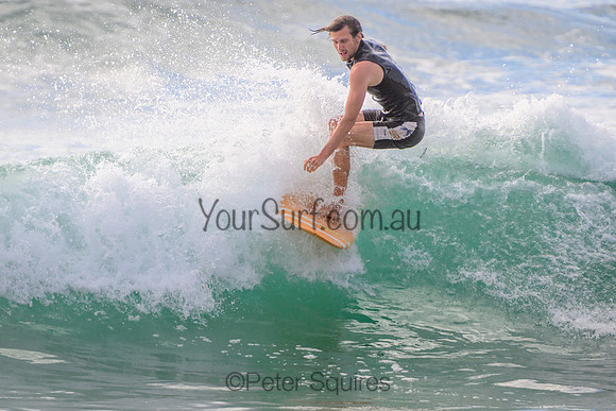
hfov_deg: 3.7
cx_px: 196
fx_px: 9416
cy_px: 176
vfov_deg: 2.5
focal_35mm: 550
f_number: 5.6
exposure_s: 1/2000
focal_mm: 400
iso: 360
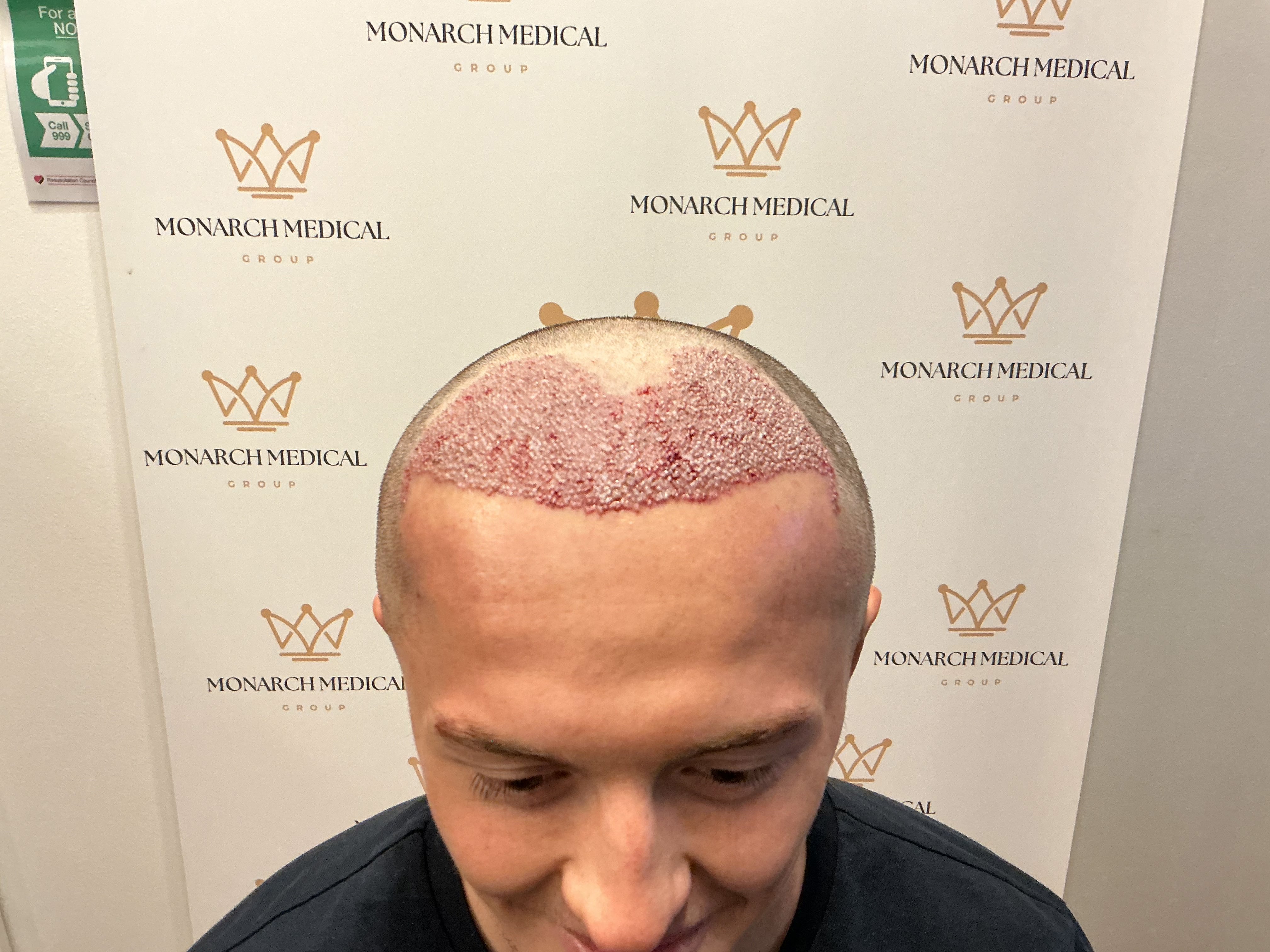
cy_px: 476
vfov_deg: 48.2
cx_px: 635
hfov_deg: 61.7
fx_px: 1064
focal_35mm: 29
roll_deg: -1.0
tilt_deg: -23.5
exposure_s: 1/50
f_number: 1.8
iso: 200
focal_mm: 3
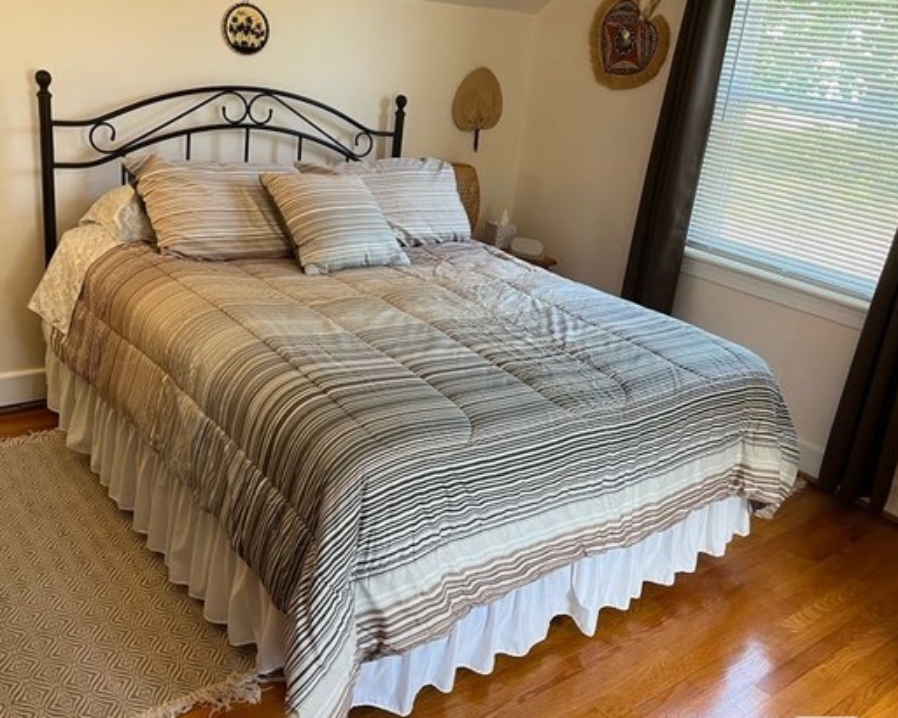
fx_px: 877
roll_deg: -8.0
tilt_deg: -19.6
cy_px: 348
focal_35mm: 33
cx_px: 491
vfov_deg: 44.5
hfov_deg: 54.2
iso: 80
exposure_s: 1/60
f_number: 1.6
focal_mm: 5.1
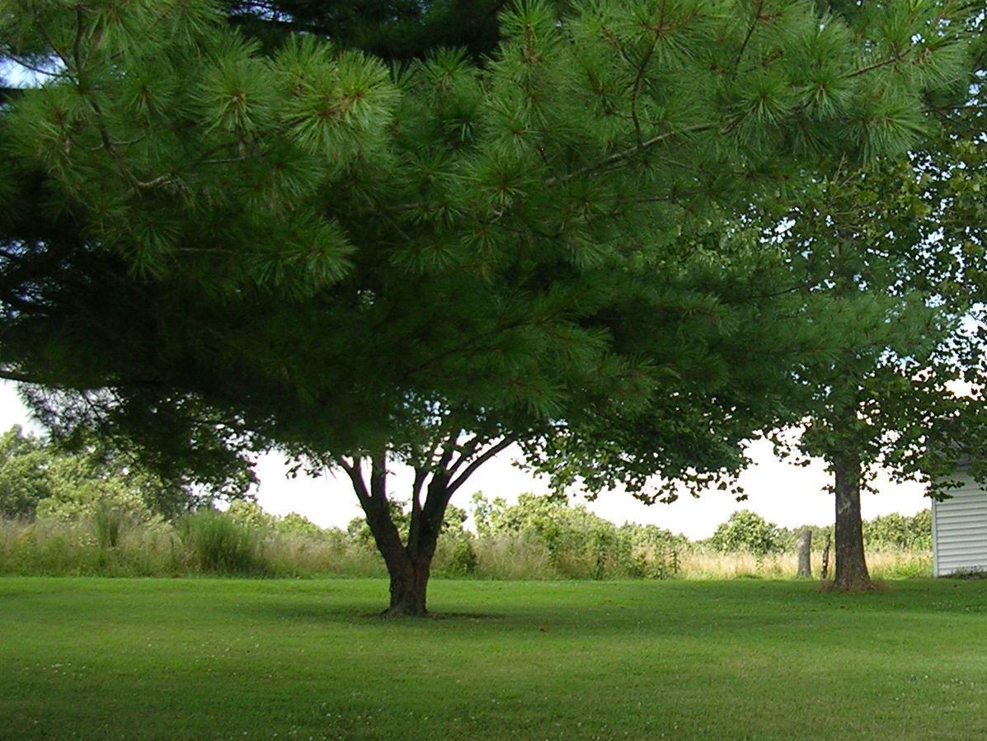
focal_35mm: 65
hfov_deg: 29.1
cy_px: 337
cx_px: 811
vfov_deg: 22.6
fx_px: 1854
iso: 50
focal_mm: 5.8
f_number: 2.8
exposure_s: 1/332
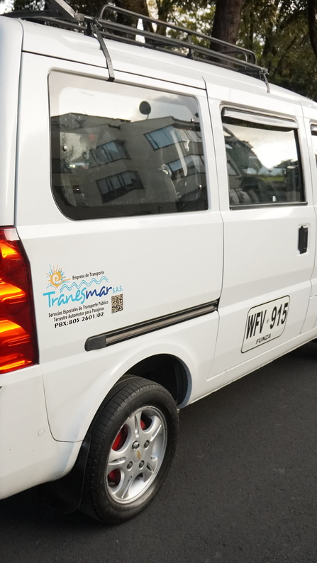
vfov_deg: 52.8
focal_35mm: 38
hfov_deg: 30.3
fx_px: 567
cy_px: 281
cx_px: 55
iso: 3200
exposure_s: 1/1250
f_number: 3.5
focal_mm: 16
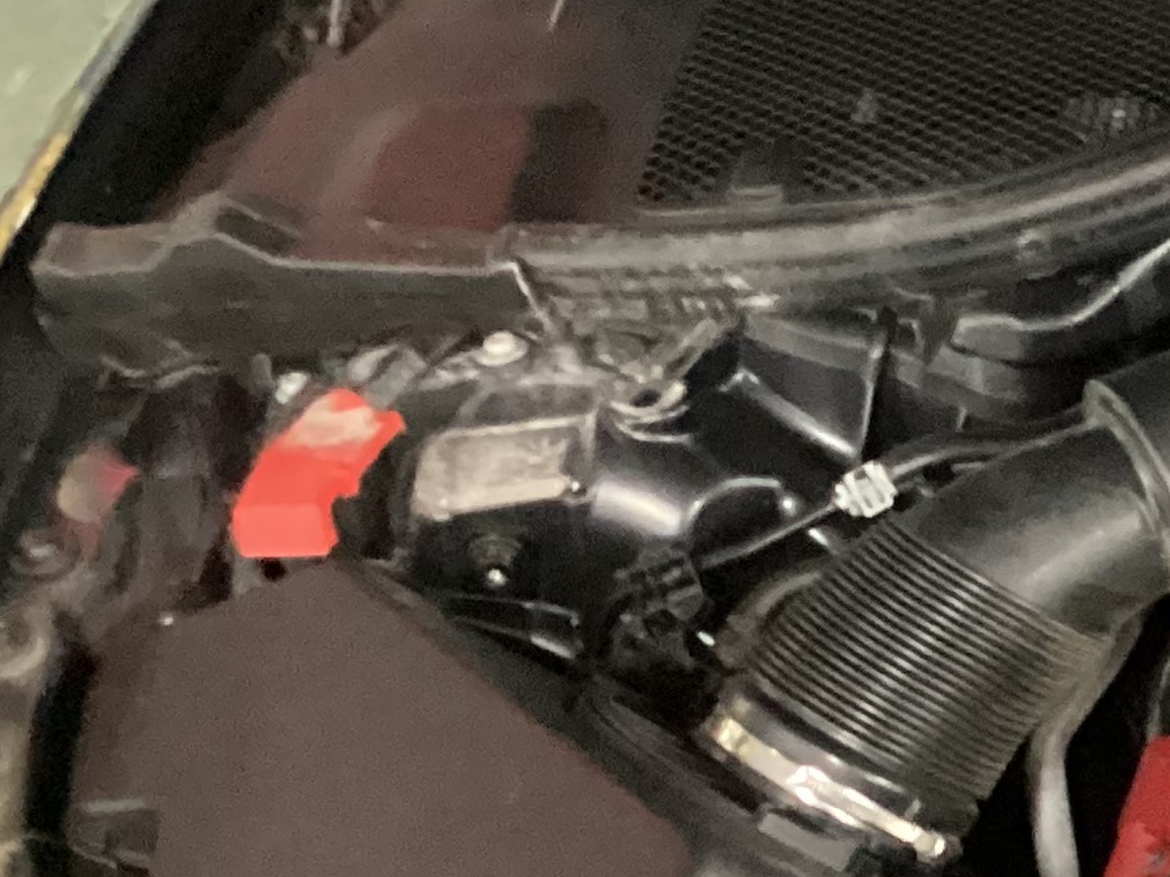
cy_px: 838
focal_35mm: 117
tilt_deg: -40.7
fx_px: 3955
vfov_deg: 12.5
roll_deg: +3.1
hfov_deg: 14.7
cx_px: 2133
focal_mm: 3.3
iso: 640
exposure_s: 1/25
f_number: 2.4
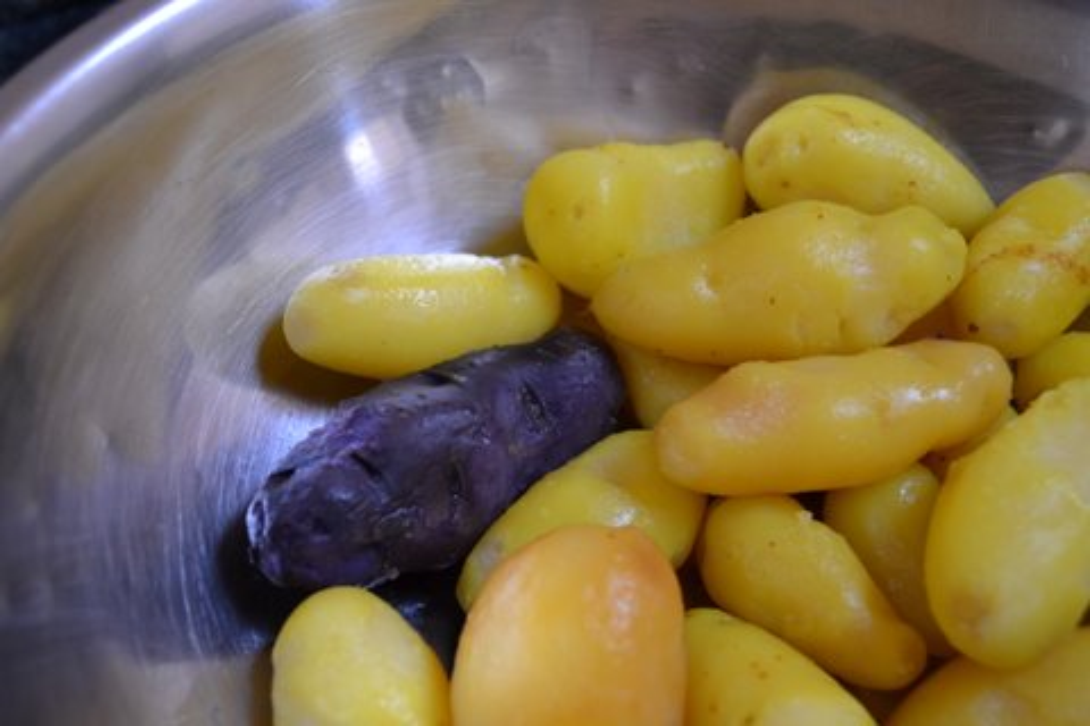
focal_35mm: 45
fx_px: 1362
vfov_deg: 29.9
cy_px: 363
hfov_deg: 43.6
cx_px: 545
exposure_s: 1/50
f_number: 4.5
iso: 800
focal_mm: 30
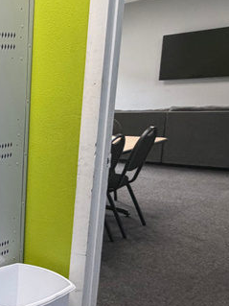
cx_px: -160
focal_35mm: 45
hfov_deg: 22.5
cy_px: 188
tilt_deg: -13.1
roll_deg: +4.7
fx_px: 397
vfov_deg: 41.8
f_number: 2.2
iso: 160
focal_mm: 2.22
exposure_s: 1/60
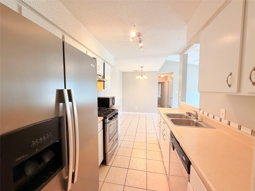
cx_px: 128
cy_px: 96
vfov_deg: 85.7
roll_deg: -0.4
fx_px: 103
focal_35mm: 14
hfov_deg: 102.1
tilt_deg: -5.5
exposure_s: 1/120
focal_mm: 2.22
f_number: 2.2
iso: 200
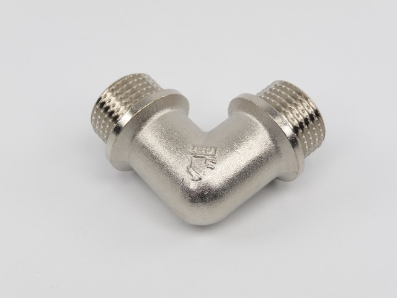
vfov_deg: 26.6
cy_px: 149
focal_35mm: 55
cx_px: 198
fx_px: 631
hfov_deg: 34.9
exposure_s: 1/400
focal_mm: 9.3
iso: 100
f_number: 4.3
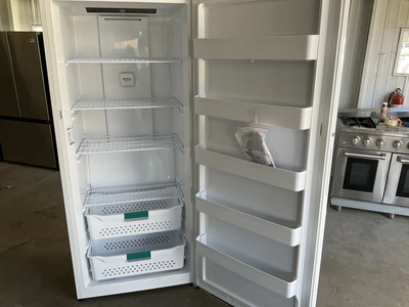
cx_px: 204
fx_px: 343
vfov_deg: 48.2
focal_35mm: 29
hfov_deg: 61.7
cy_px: 154
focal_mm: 3
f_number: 1.8
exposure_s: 1/122
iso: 32
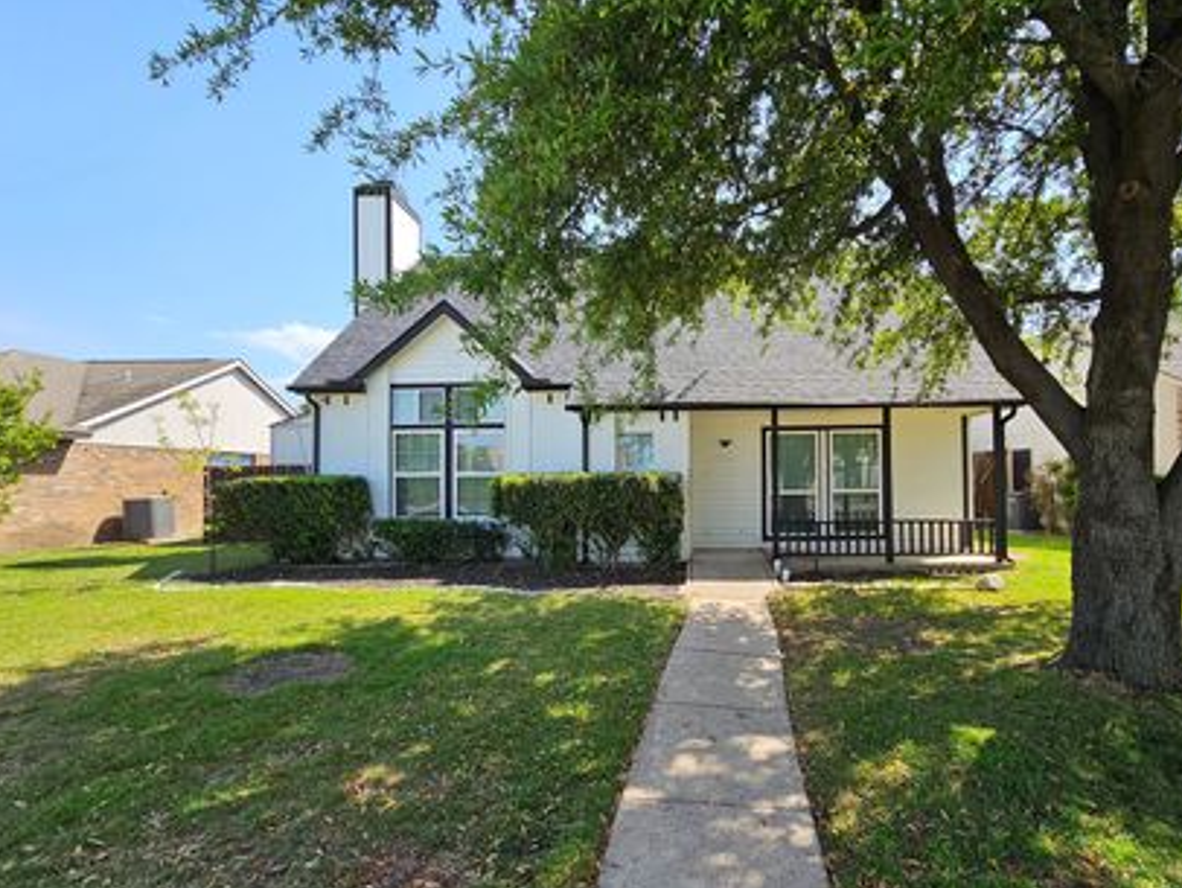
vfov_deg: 78.1
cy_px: 470
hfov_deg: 94.1
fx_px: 547
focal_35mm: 16
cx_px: 652
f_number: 2.2
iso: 50
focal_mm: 2.2
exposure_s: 1/1070
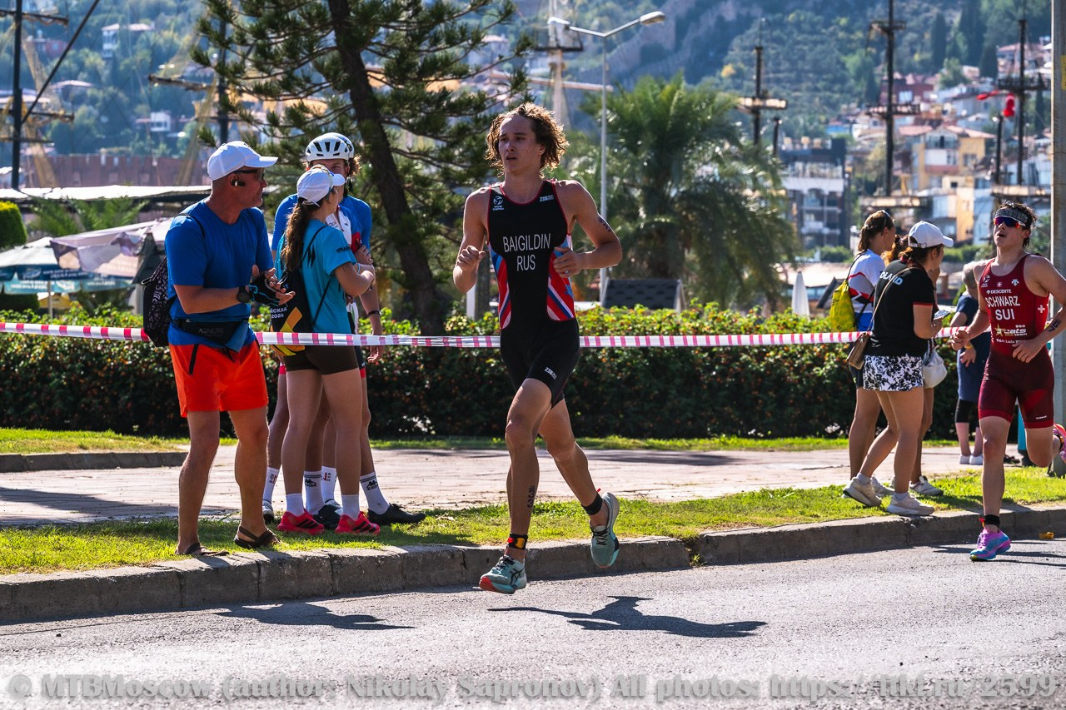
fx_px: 3701
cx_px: 533
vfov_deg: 11.0
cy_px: 355
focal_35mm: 125
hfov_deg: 16.4
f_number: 8
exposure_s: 1/1000
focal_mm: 125
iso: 250
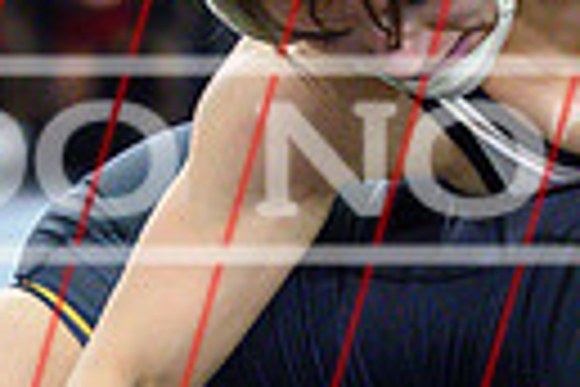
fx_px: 9779
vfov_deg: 2.3
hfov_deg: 3.4
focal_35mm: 607
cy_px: 373
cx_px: 707
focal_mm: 110
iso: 4500
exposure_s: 1/800
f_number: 2.8
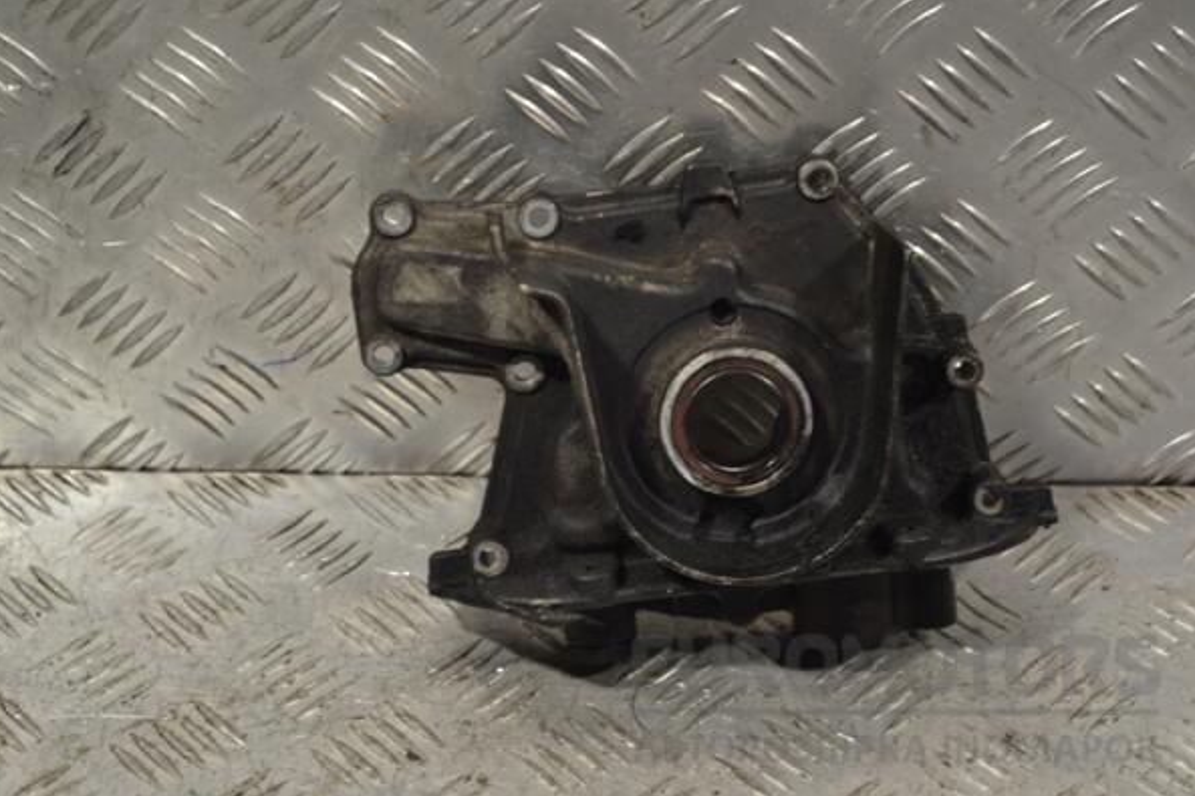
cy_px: 397
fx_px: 2771
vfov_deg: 16.3
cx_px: 594
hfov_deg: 24.3
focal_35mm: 84
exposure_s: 1/30
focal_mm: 55
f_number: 5.6
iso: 220
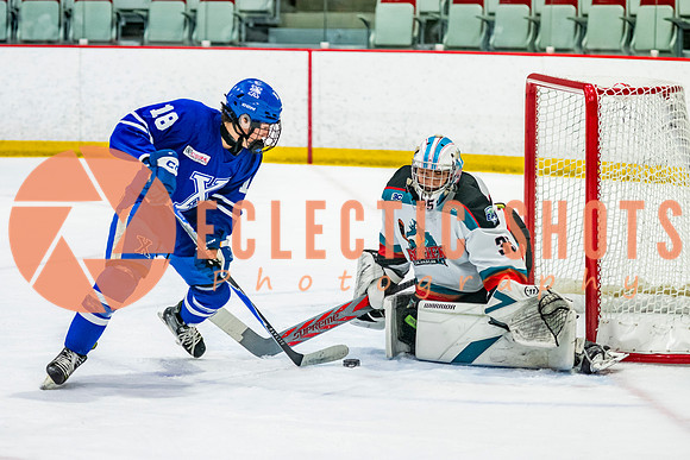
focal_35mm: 164
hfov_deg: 12.5
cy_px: 194
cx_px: 284
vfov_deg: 8.4
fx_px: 3144
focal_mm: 100
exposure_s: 1/1000
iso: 1600
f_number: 3.2
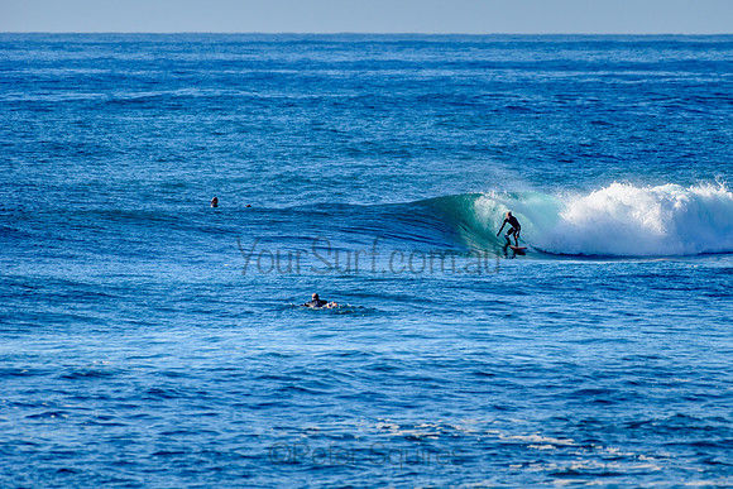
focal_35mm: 613
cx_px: 449
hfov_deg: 3.4
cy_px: 208
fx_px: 12488
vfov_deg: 2.2
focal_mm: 500
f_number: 5.6
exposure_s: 1/2000
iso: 220
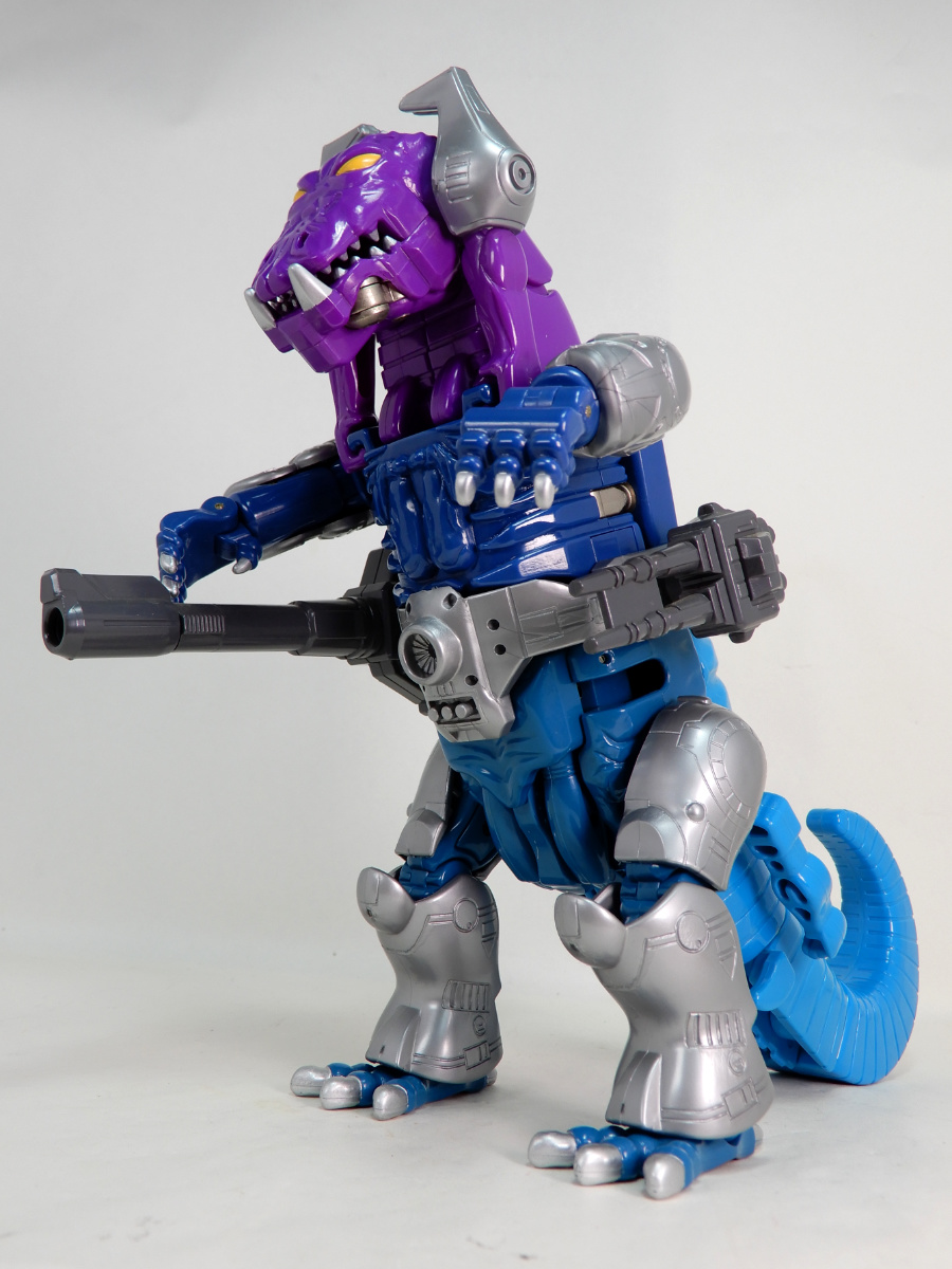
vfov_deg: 52.6
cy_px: 634
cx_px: 476
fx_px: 1283
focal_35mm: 35
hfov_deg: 40.7
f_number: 4
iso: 80
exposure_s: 1/60
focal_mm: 6.2
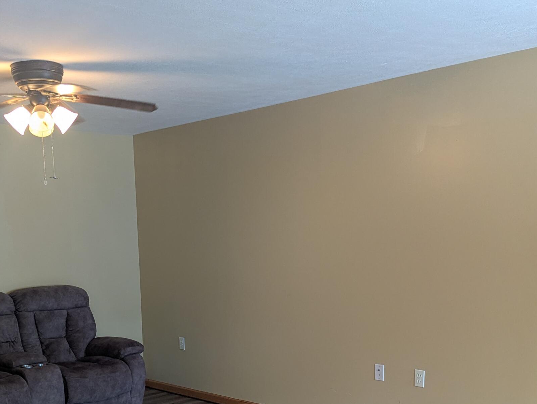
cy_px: 357
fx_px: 699
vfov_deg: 30.9
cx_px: 162
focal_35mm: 45
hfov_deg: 41.3
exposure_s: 1/60
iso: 271
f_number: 1.85
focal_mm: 6.81
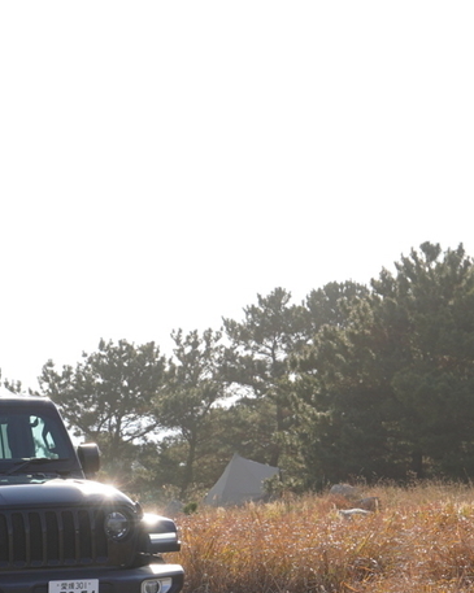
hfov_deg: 9.7
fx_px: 2795
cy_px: 492
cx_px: 129
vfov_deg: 12.1
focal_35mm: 159
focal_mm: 43
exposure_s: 1/400
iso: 100
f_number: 5.6
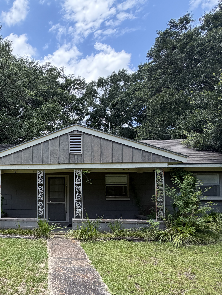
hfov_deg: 48.6
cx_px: 19
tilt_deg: +3.2
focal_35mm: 25
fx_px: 214
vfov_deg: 68.3
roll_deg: +0.2
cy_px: 185
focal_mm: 2.22
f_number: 2.2
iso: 64
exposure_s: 1/502
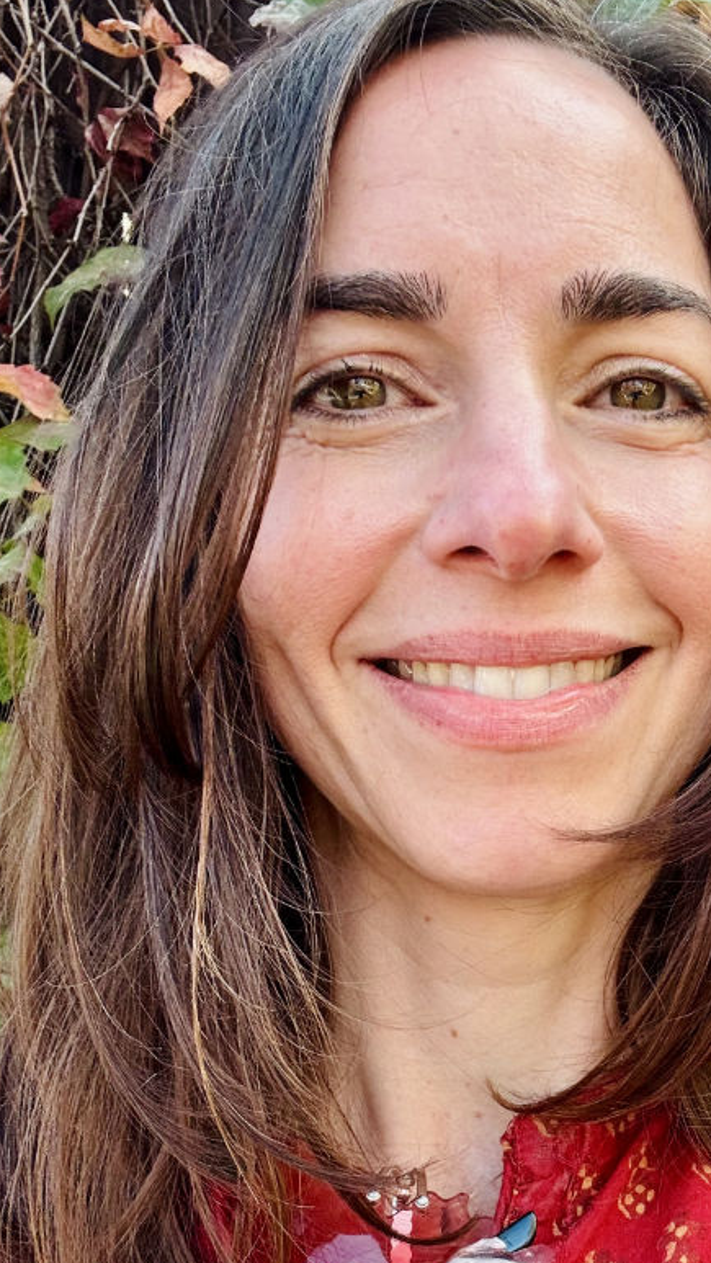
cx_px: 600
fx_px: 1474
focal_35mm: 44
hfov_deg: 26.5
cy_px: 765
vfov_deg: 46.1
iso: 50
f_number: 1.9
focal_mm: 2.7
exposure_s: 1/121
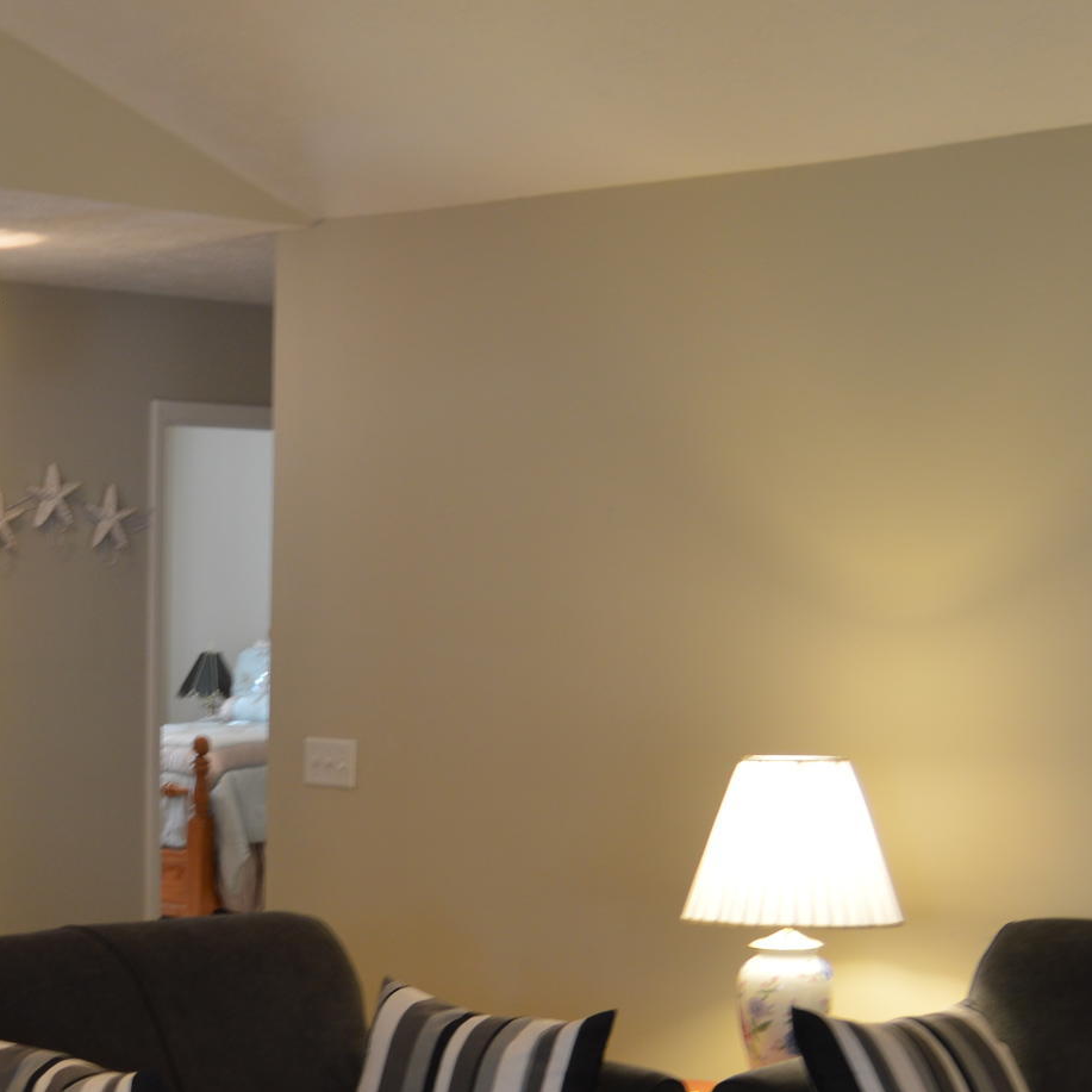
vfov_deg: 22.5
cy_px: 987
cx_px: -141
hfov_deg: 21.7
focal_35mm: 75
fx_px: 2677
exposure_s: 1/13
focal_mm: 18
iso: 100
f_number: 3.5
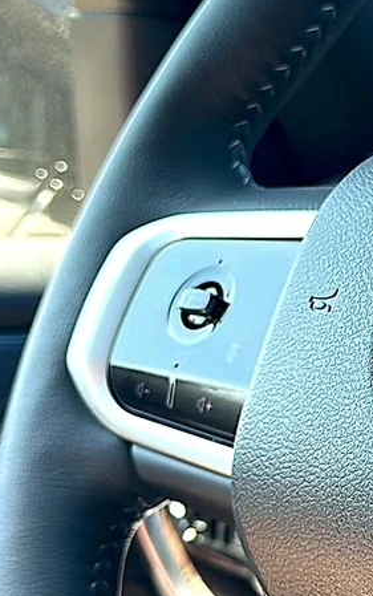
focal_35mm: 71
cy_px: 302
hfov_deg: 17.7
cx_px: 422
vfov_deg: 29.0
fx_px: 1154
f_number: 1.78
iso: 80
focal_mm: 6.86
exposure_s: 1/295
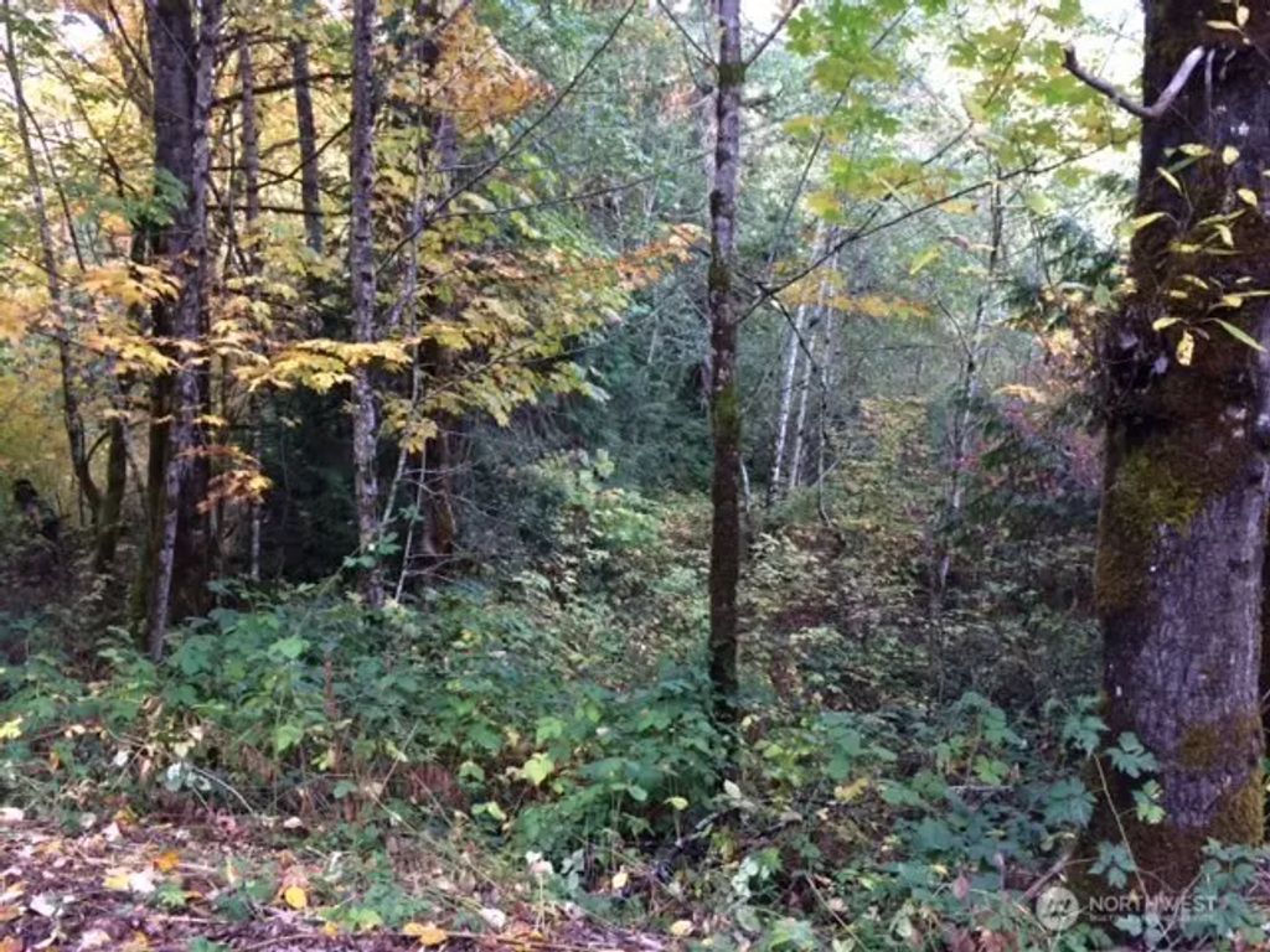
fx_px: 1064
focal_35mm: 29
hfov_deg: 61.7
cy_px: 476
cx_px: 635
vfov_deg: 48.2
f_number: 2.2
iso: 32
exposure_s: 1/40
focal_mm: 4.15
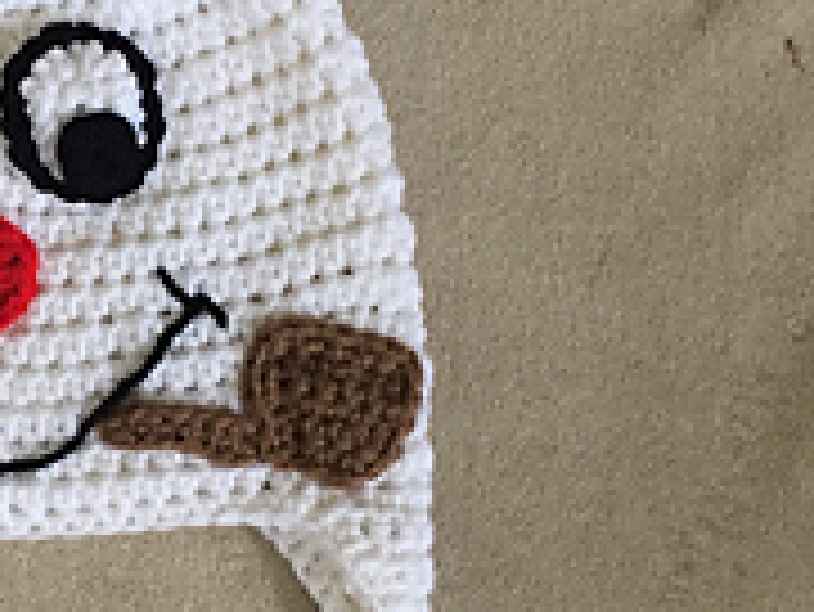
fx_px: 1882
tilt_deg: -87.6
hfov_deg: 23.6
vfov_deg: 18.4
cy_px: 340
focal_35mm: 80
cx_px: 49
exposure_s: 1/30
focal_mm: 4.15
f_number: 2.2
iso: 125
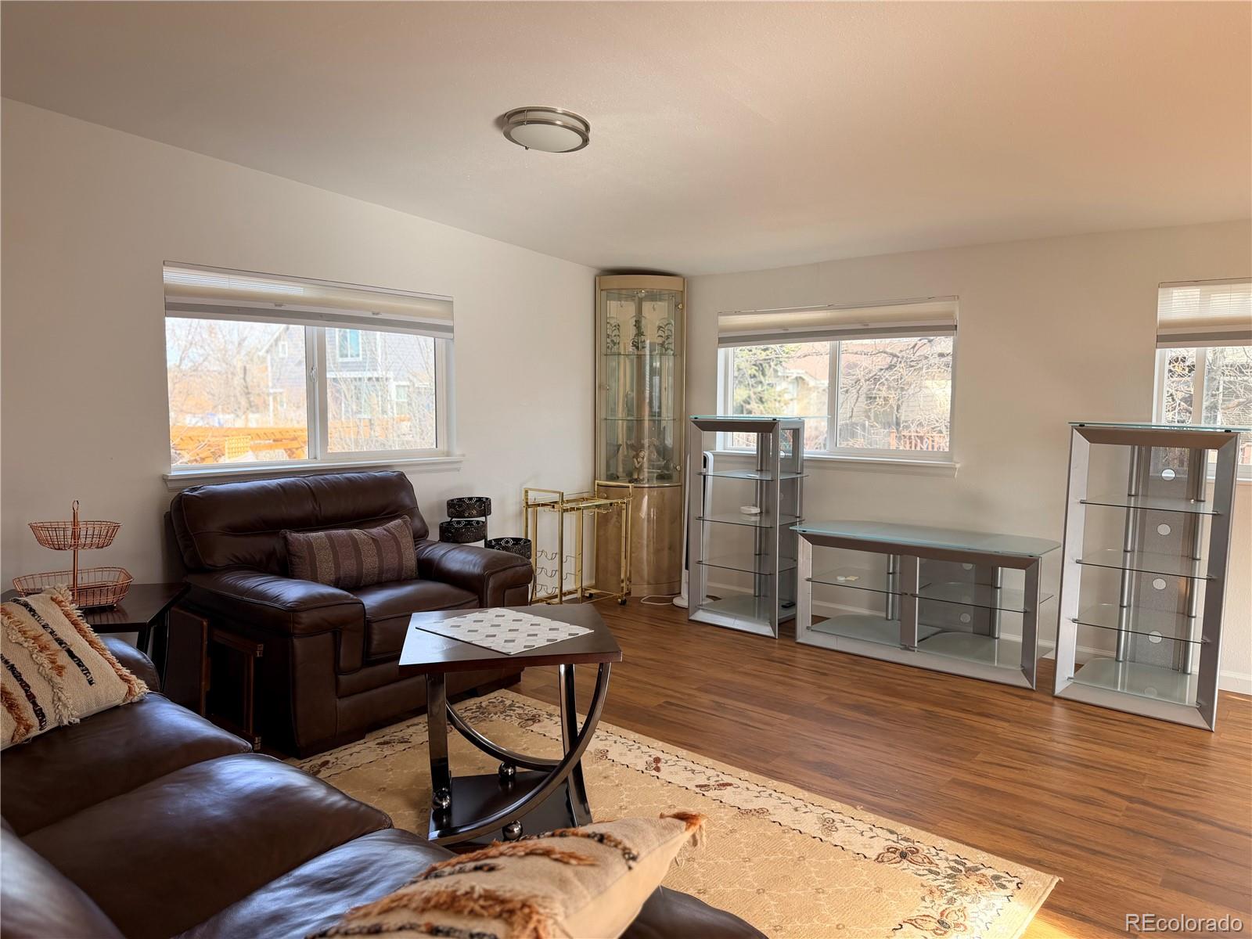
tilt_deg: -6.1
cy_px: 470
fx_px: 868
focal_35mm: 24
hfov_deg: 71.6
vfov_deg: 56.8
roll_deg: +0.0
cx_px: 626
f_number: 1.78
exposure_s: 1/397
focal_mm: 6.76
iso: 80
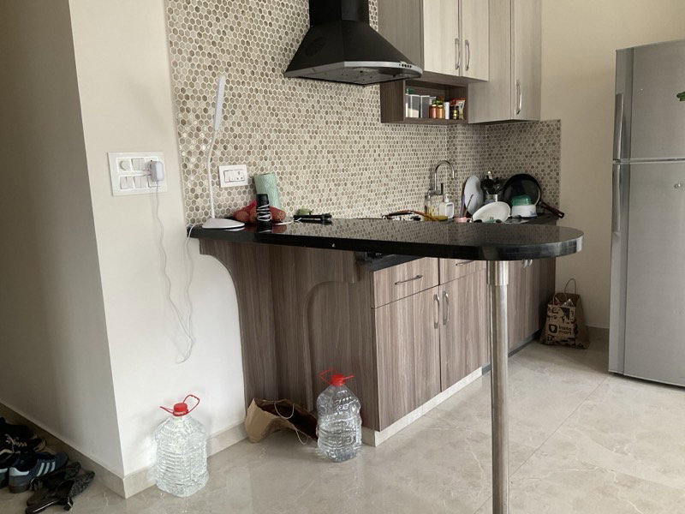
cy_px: 257
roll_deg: +1.7
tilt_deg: -9.1
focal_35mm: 29
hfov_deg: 61.7
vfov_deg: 48.2
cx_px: 342
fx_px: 574
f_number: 1.8
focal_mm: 3
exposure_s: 1/60
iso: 64
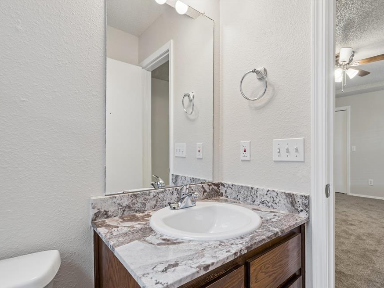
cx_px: 205
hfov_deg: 87.6
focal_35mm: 18
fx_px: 200
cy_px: 149
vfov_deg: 71.6
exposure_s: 1/13
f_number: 8
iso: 200
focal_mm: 16
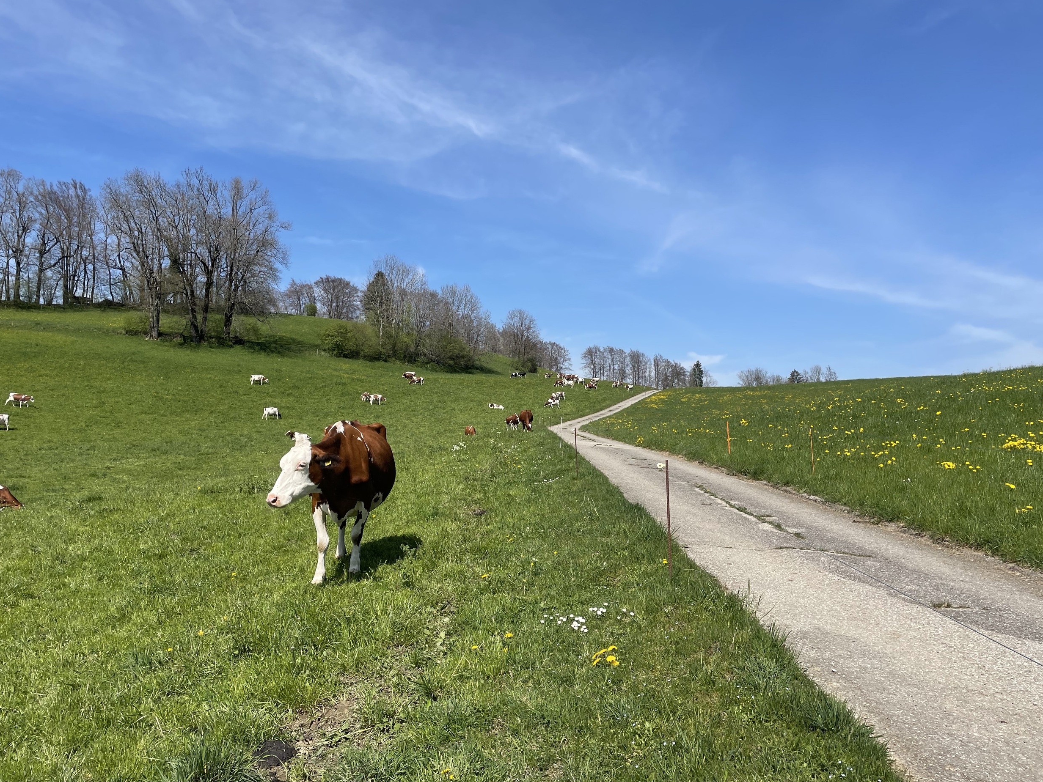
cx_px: 513
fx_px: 814
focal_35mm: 27
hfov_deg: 65.3
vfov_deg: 51.4
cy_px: 383
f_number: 1.6
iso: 32
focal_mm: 4.2
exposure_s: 1/4000
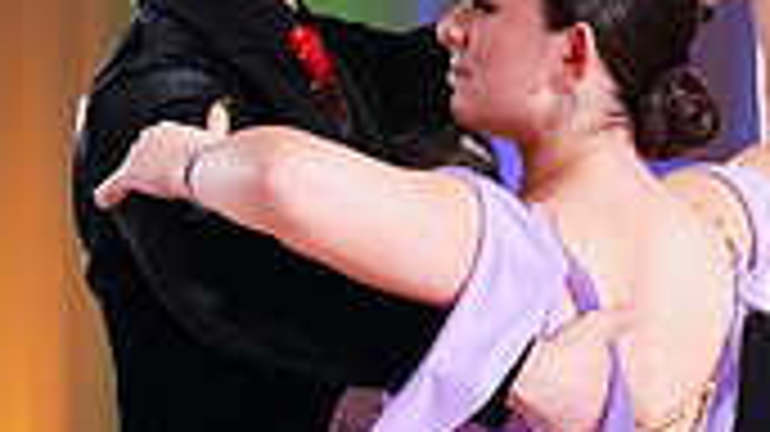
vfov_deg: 3.2
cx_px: 498
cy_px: 752
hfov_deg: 5.8
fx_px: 7633
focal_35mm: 374
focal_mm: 105
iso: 2000
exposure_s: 1/500
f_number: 2.8
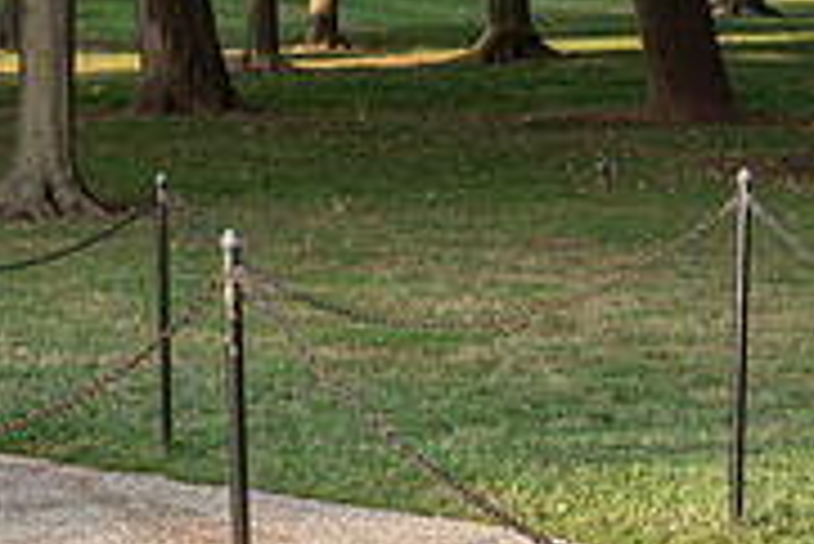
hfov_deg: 12.1
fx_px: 3734
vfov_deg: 8.3
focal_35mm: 165
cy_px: -68
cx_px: -247
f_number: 4.5
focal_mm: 44
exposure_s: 1/400
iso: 250
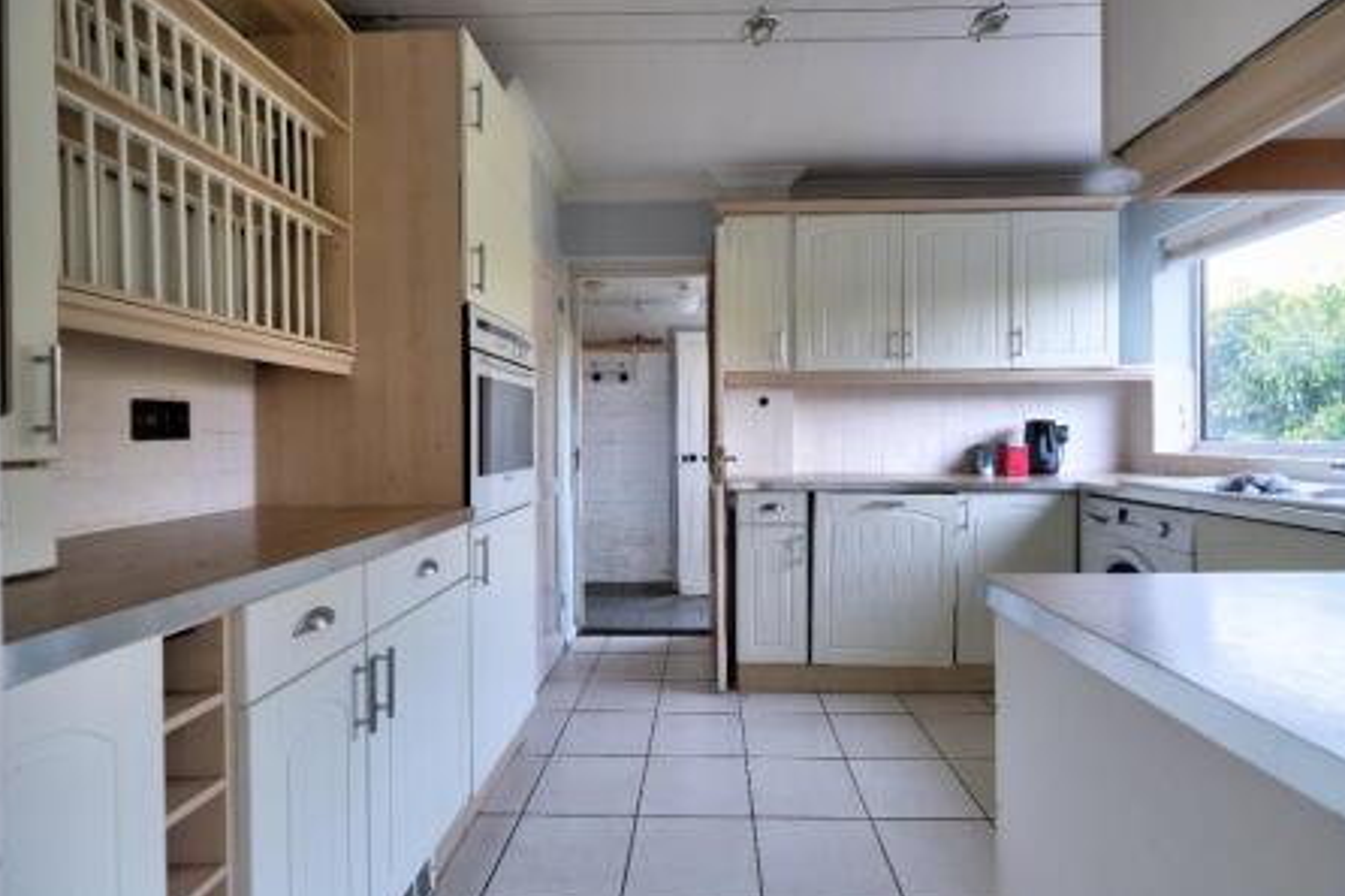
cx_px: 691
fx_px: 598
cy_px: 448
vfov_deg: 73.7
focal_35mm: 16
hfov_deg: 96.7
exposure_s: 1/18
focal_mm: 10
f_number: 4
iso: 160
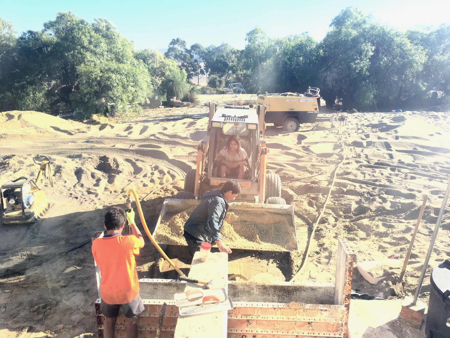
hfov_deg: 61.7
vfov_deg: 48.2
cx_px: 225
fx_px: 377
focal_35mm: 29
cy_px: 169
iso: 25
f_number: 2.2
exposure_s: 1/565
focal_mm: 4.15
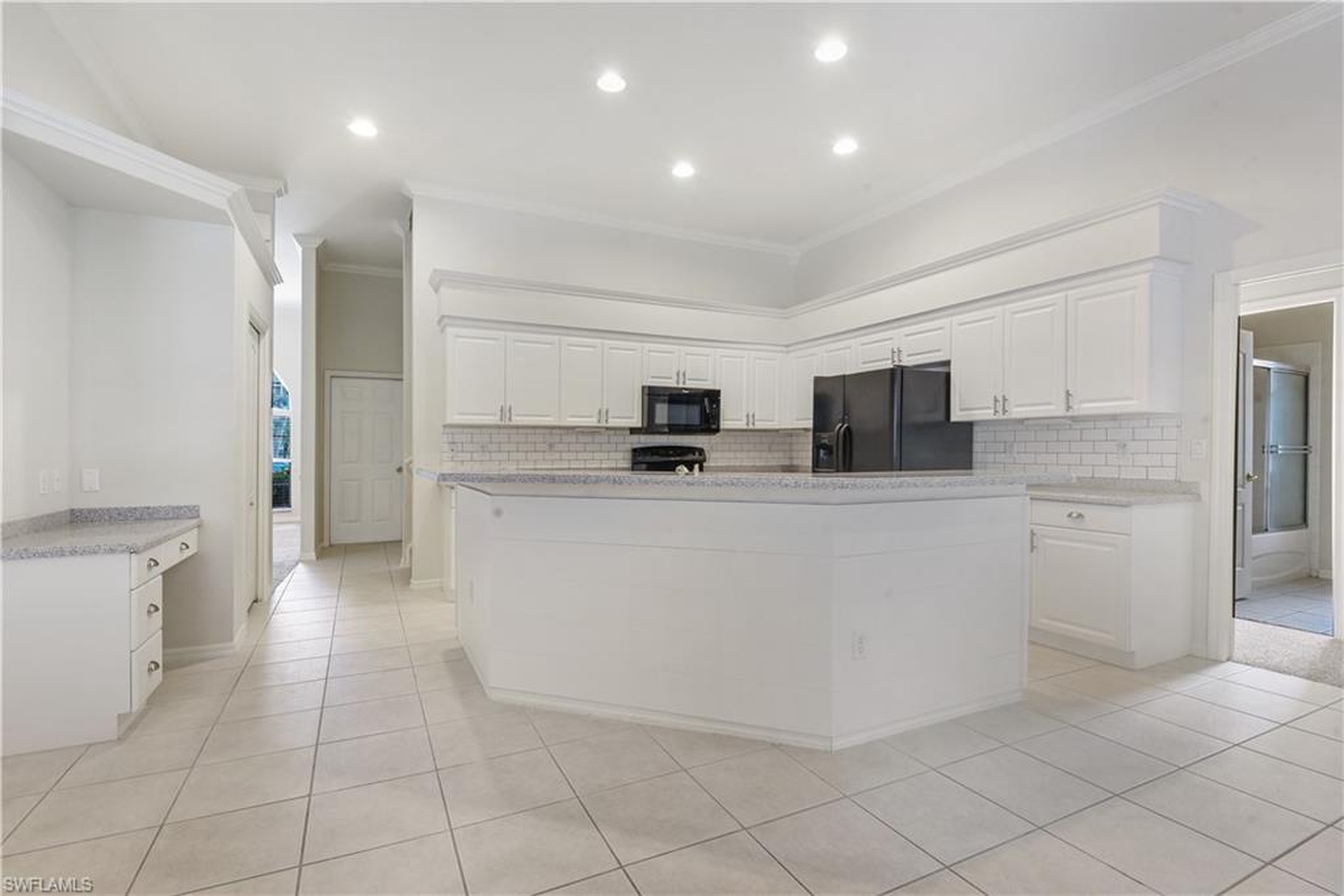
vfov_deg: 73.8
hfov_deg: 96.7
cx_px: 672
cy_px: 448
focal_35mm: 16
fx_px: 597
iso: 400
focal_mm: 16
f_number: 11
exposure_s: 1/20
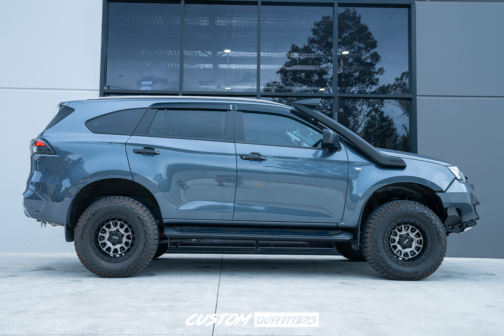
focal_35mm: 29
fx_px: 406
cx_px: 252
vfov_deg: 45.0
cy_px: 168
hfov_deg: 63.7
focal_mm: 29
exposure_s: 1/80
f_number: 4.5
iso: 100
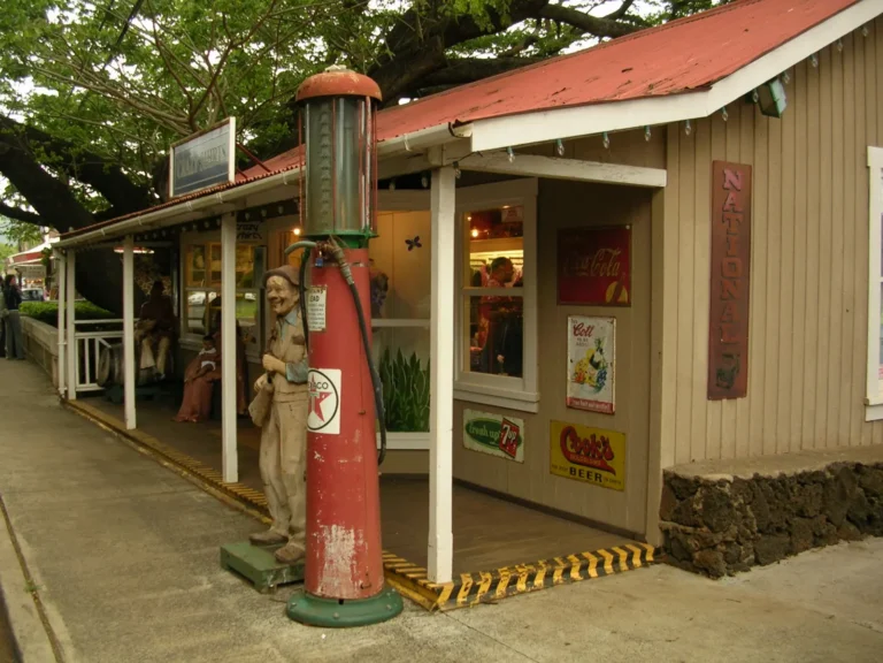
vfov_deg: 37.7
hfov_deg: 49.0
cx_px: 442
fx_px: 969
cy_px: 332
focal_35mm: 38
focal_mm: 5.8
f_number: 2.8
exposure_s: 1/54.1
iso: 50
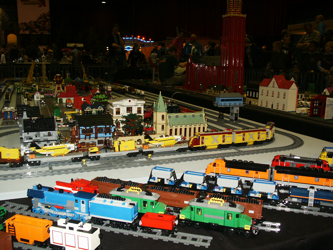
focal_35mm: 35
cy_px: 125
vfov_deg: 40.7
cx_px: 166
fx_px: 337
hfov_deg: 52.6
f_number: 3
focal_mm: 7.18
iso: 200
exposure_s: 1/45
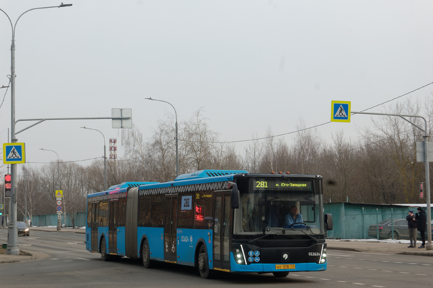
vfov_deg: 16.5
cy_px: 144
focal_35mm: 82
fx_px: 991
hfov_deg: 24.6
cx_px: 216
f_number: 8
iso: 400
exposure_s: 1/250
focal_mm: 55
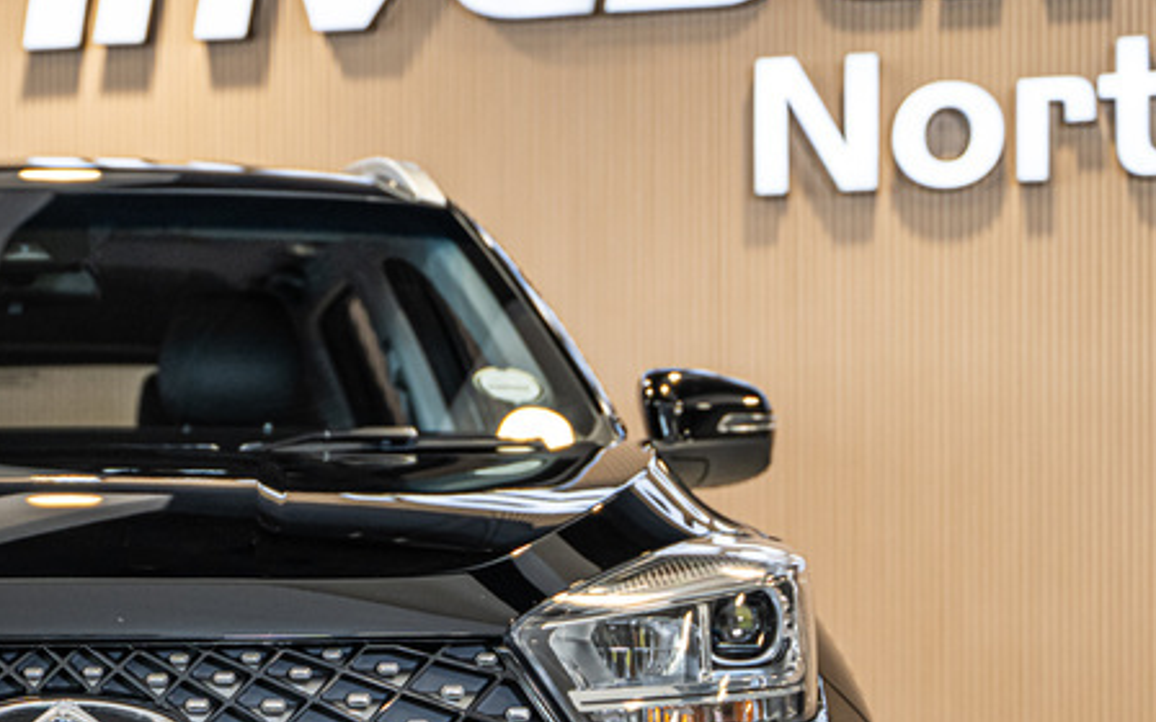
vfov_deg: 11.3
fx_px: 3592
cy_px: 786
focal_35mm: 114
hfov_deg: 17.9
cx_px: 48
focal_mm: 49
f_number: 2.8
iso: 500
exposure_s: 1/160
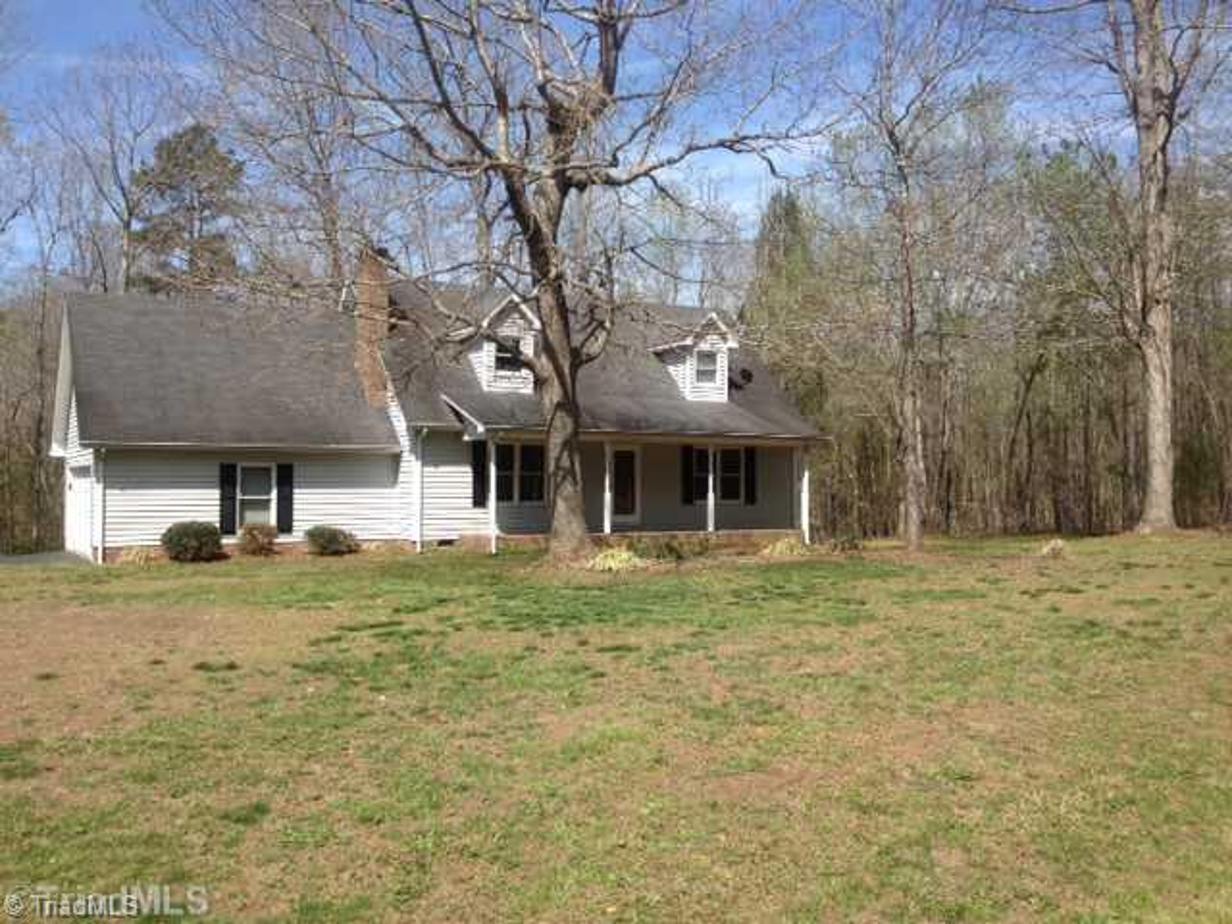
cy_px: 462
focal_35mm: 35
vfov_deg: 40.7
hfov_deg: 52.6
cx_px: 616
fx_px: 1246
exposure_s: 1/1175
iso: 50
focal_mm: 4.28
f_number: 2.4
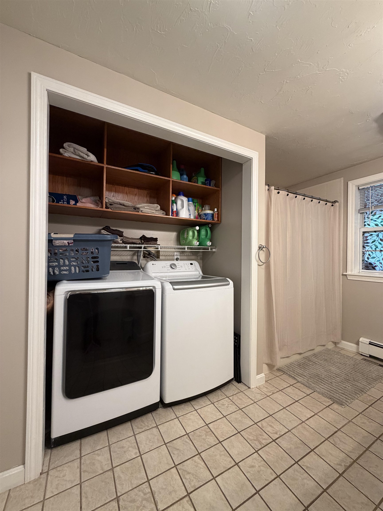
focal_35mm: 14
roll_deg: -0.7
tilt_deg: +0.0
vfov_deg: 102.1
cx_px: 192
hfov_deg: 85.7
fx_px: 207
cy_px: 256
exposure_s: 1/60
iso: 250
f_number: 2.2
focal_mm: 2.22
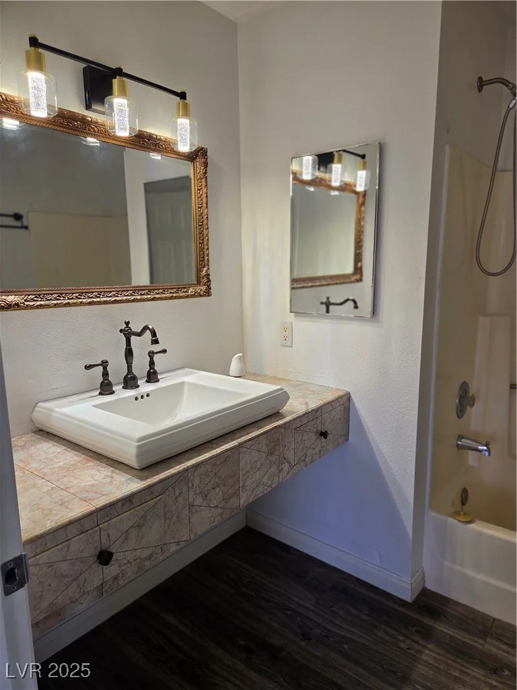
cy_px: 345
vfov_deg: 73.9
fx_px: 458
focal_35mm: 23
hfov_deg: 58.9
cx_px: 258
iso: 80
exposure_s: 1/120
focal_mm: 5.4
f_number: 1.8
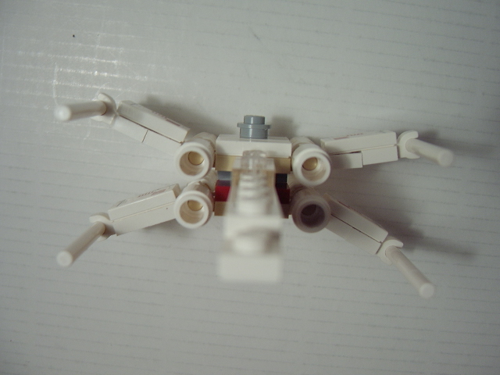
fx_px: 448
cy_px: 188
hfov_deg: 58.4
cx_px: 250
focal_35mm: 31
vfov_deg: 45.4
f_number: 2.7
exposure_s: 1/50
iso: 100
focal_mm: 8.13
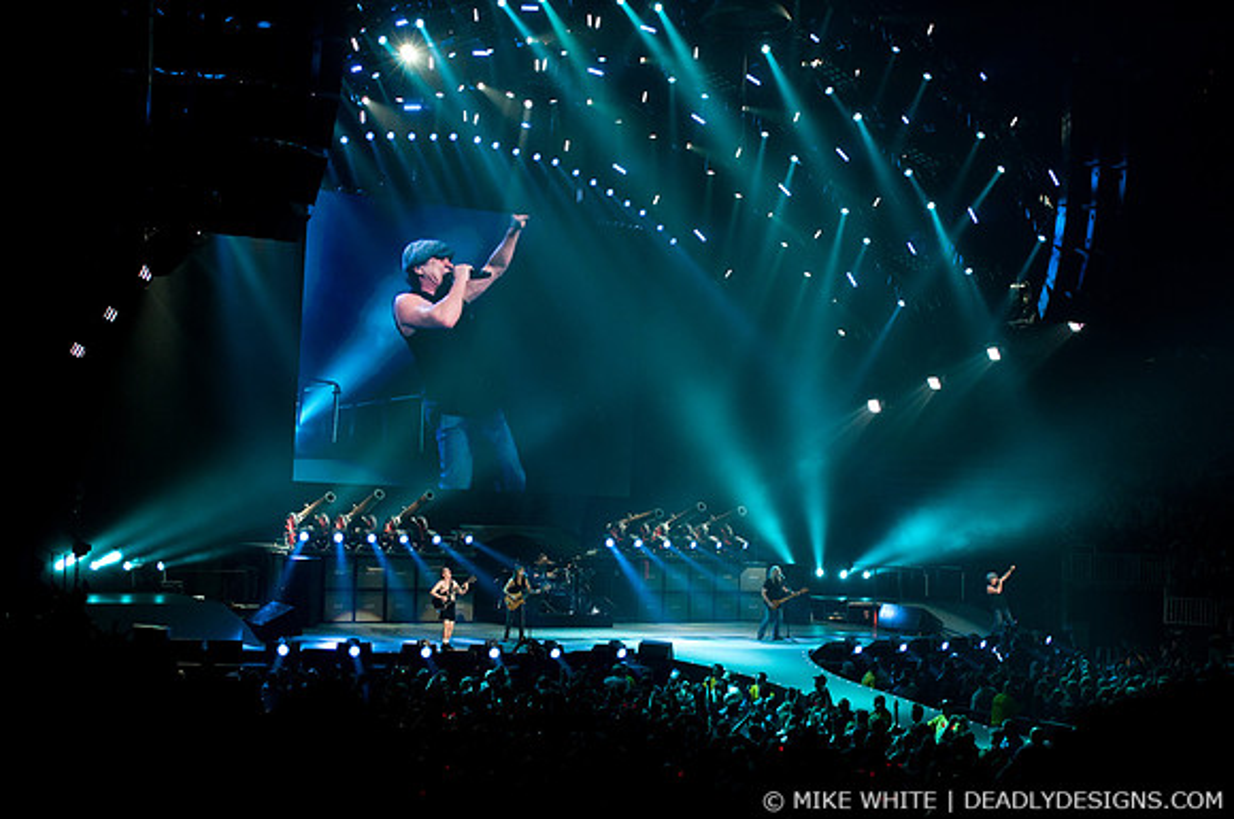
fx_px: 1797
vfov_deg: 25.7
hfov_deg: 37.9
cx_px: 617
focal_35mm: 52
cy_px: 410
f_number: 4
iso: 800
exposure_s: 1/320
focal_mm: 35
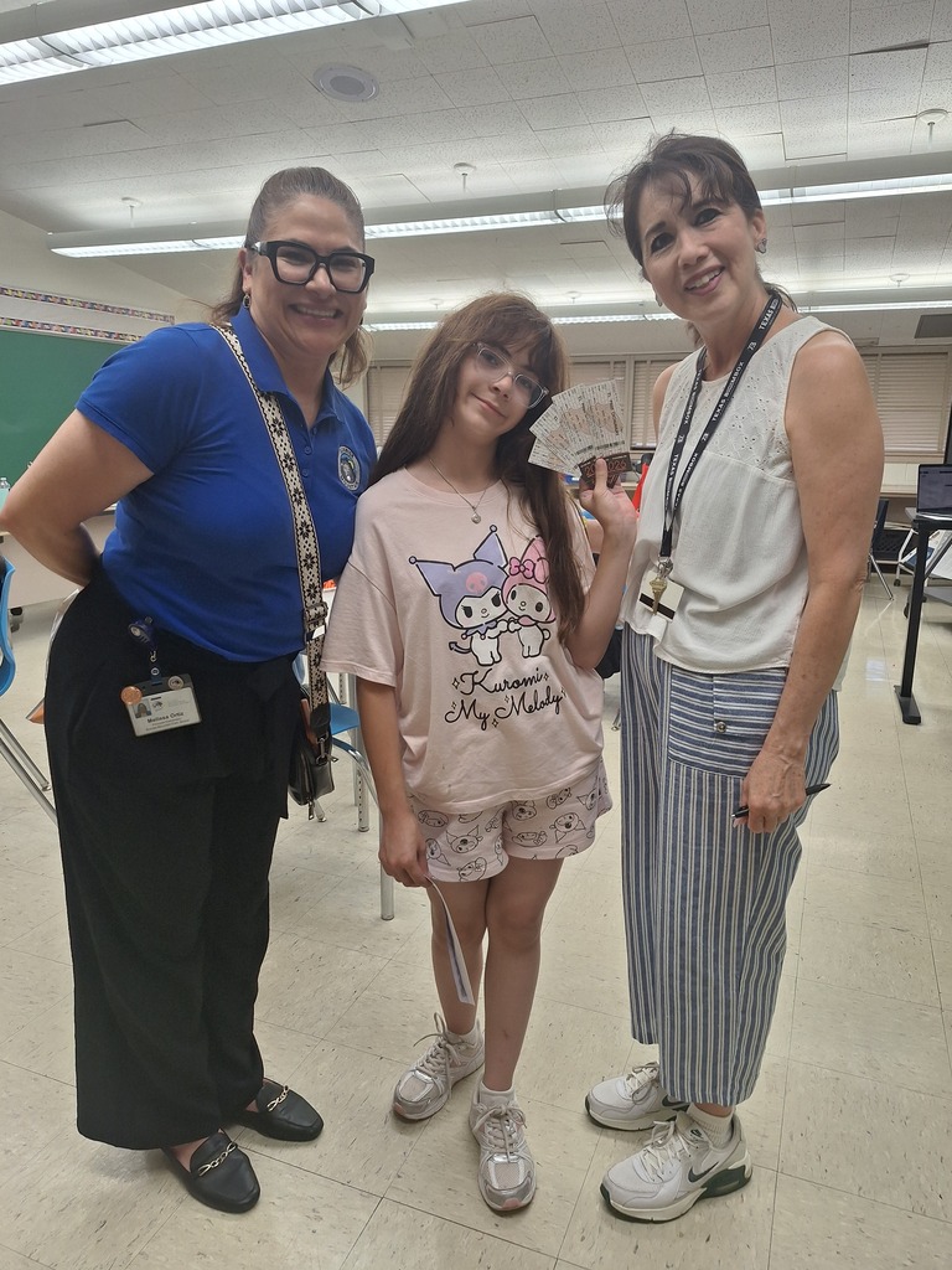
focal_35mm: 23
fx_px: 843
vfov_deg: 73.9
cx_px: 476
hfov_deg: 58.9
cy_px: 635
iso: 50
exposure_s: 1/60
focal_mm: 5.54
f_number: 1.8
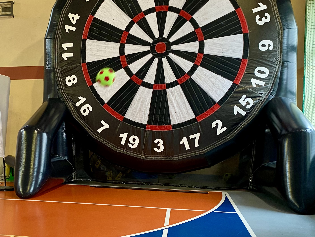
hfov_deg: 39.2
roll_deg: -0.4
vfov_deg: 30.8
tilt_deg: -2.8
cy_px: 141
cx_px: 73
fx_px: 428
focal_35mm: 47
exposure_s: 1/89
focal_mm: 4.25
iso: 125
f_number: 1.8
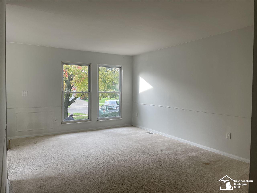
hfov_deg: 67.3
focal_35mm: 26
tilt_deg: -1.8
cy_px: 96
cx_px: 128
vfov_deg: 53.1
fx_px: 193
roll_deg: -0.3
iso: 50
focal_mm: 4.2
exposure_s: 1/121
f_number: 1.6
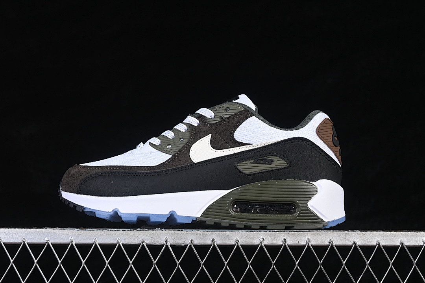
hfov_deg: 27.0
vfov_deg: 18.2
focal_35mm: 75
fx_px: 885
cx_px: 212
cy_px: 142
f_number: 7.1
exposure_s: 1/80
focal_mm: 50
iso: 160
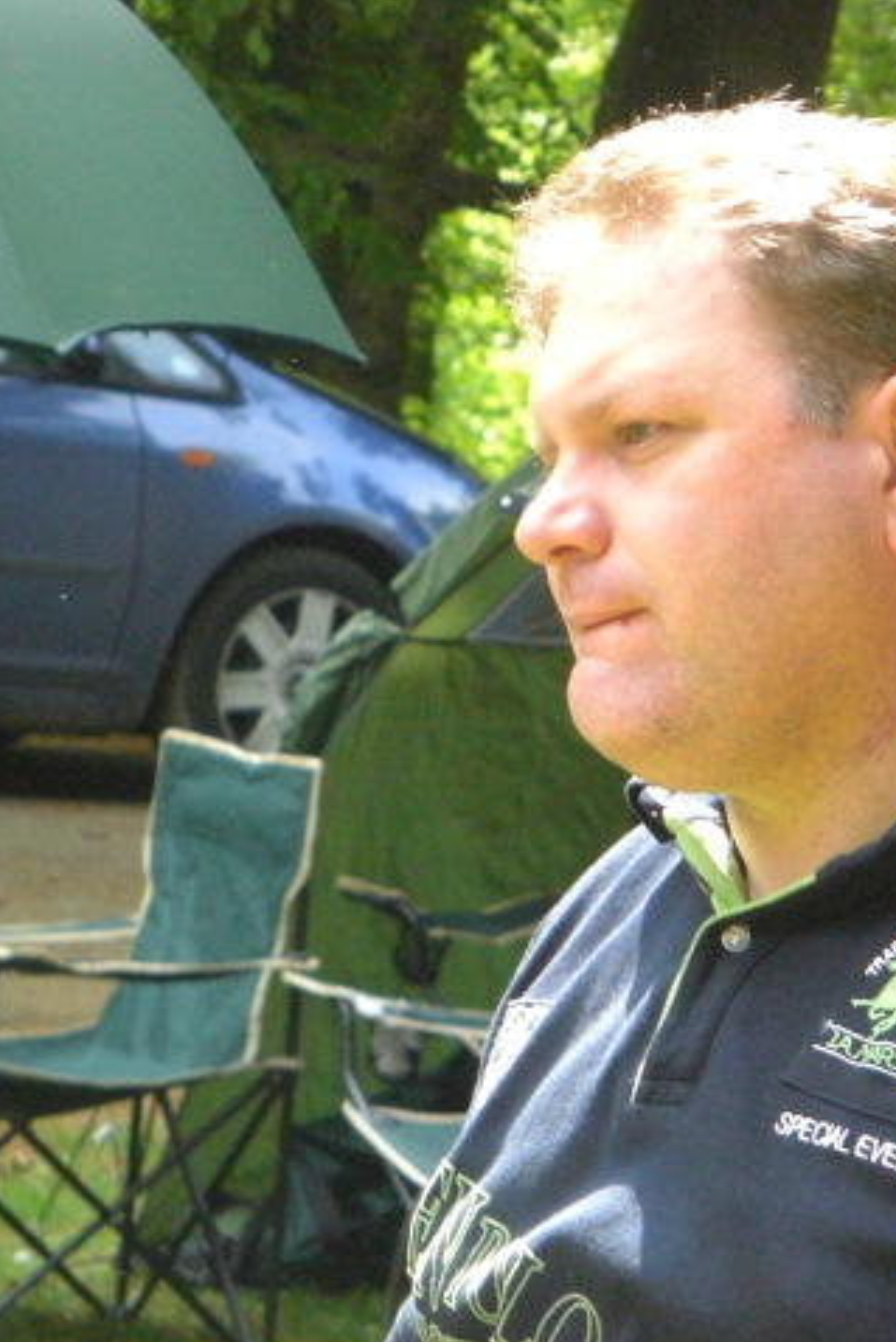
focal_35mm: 280
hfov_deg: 4.9
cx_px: 666
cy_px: 671
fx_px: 10445
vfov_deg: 7.4
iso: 400
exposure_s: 1/250
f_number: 4.6
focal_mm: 33.1
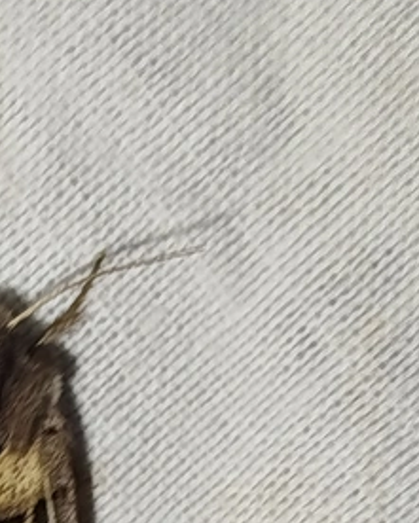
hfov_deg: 7.7
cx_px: 0
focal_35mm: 199
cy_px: 548
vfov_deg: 9.6
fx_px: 3083
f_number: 1.7
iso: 80
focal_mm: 5.31
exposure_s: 1/50
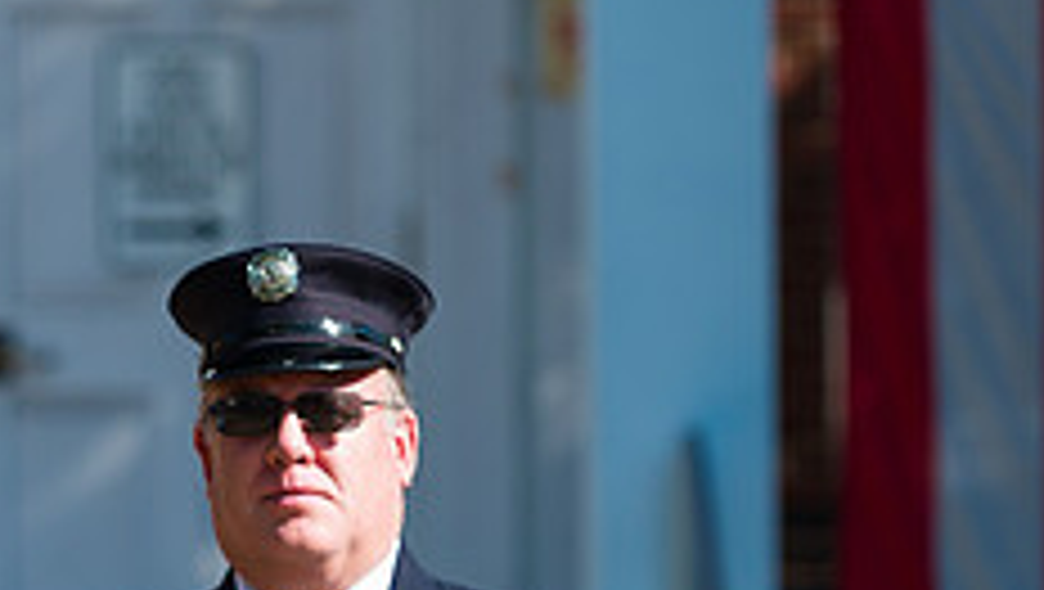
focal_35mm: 353
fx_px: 9781
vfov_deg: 3.4
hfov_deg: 6.1
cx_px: -126
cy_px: 734
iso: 200
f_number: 3.2
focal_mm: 135
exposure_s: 1/2500
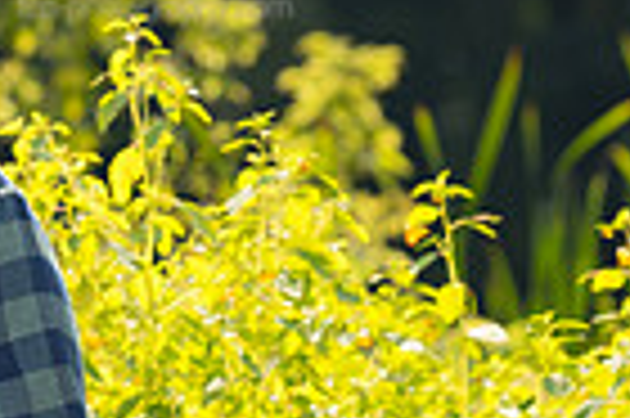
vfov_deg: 1.8
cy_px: 299
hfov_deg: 2.6
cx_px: -658
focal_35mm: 782
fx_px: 13669
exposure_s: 1/250
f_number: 4.5
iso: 40
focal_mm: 155
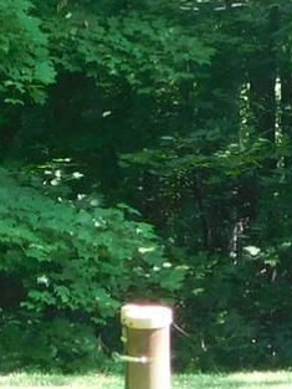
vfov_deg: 5.8
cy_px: -379
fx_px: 3754
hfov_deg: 4.4
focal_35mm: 334
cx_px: 301
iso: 125
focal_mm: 9
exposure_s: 1/60
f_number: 3.8
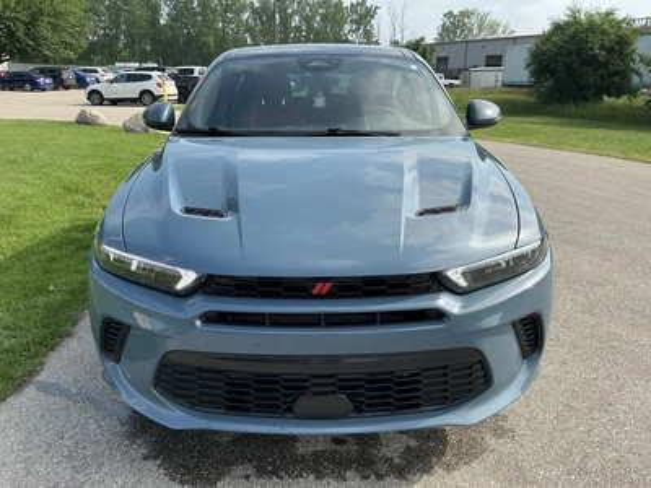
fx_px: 527
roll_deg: -1.8
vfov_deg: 49.7
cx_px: 326
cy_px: 244
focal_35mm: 28
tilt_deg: -17.3
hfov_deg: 63.4
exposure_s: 1/898
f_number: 1.8
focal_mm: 3
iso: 25
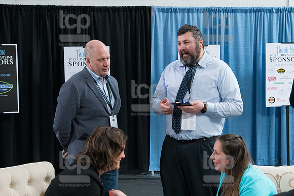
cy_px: 101
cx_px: 161
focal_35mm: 85
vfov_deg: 16.1
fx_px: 693
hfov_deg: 23.9
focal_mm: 62
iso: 4000
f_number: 5.6
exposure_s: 1/250
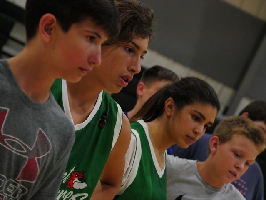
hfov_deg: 12.2
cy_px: 100
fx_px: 1246
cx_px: 133
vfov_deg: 9.2
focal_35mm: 162
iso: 6400
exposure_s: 1/320
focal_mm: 81
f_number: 5.4
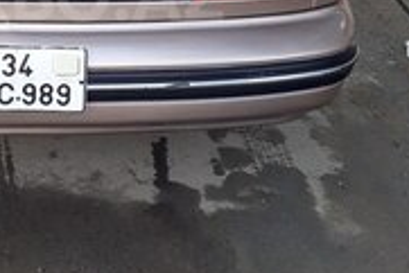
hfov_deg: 25.6
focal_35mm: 77
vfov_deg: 17.3
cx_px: 50
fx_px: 875
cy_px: -5
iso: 40
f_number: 1.9
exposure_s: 1/144
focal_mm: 3.6
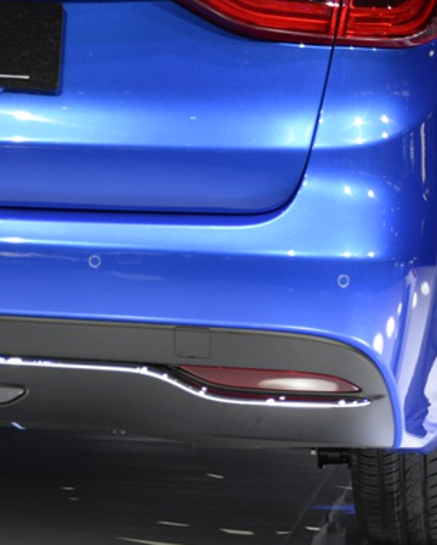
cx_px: -66
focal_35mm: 182
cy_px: 331
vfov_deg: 10.6
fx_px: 2938
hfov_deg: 8.4
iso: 800
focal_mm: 92
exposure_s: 1/200
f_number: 4
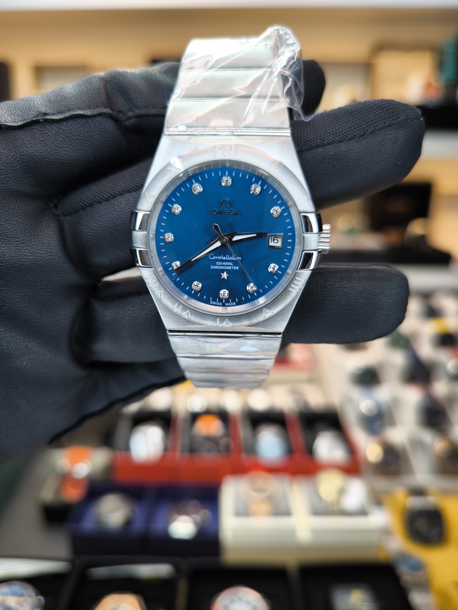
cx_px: 229
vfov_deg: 71.6
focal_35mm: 24
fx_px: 423
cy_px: 305
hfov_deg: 56.8
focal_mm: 6.92
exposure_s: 1/117
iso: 50
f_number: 1.9
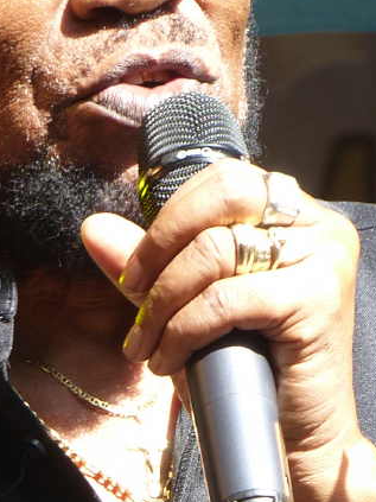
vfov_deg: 2.9
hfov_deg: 2.2
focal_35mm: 673
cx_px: 113
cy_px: 178
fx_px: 9752
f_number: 4
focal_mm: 51.2
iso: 100
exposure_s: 1/125
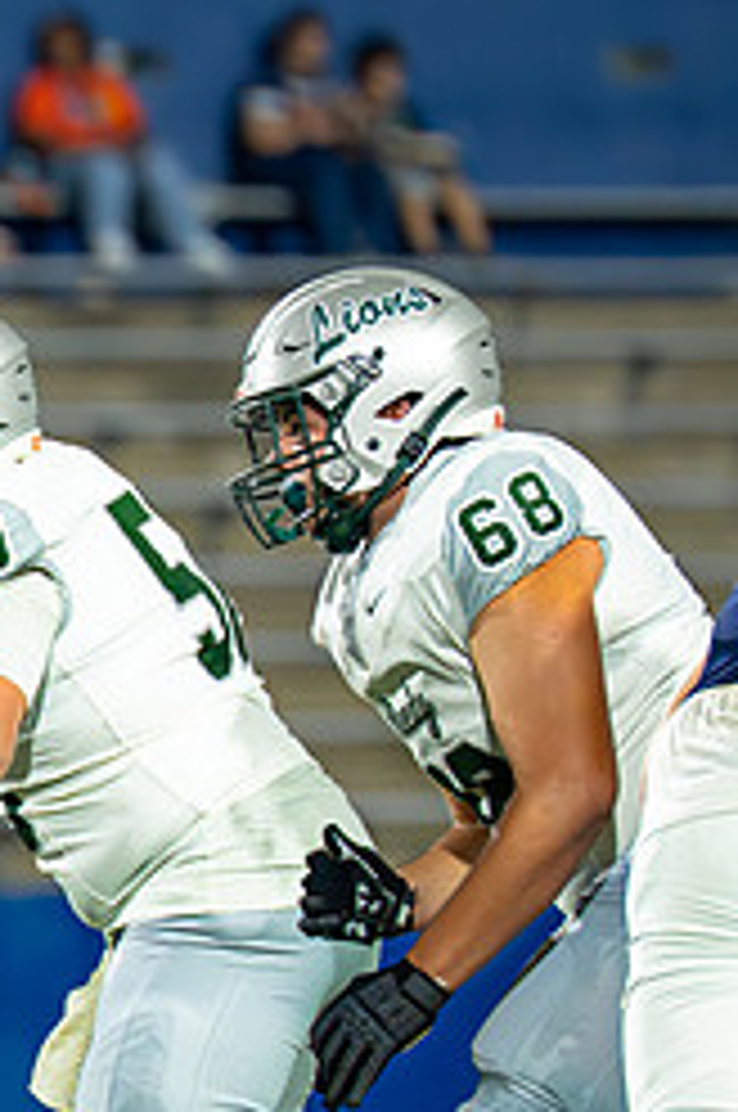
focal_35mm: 759
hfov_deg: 1.8
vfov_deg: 2.7
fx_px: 23403
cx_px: -770
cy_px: 818
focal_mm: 200
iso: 3200
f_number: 2.8
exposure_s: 1/1600
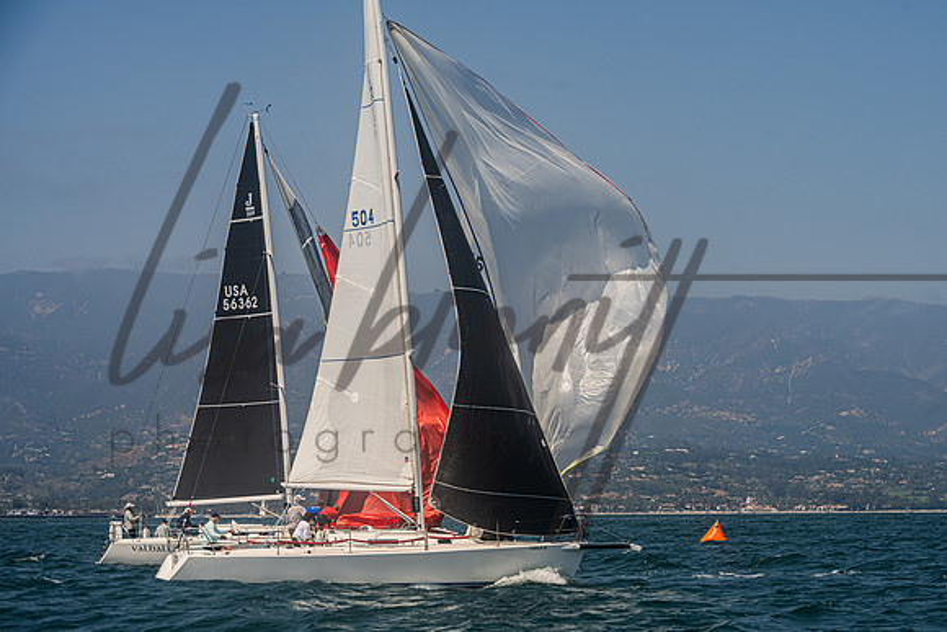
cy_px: 345
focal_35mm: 98
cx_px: 521
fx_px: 2590
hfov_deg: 20.7
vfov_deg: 13.9
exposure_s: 1/2000
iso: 400
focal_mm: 89
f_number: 8
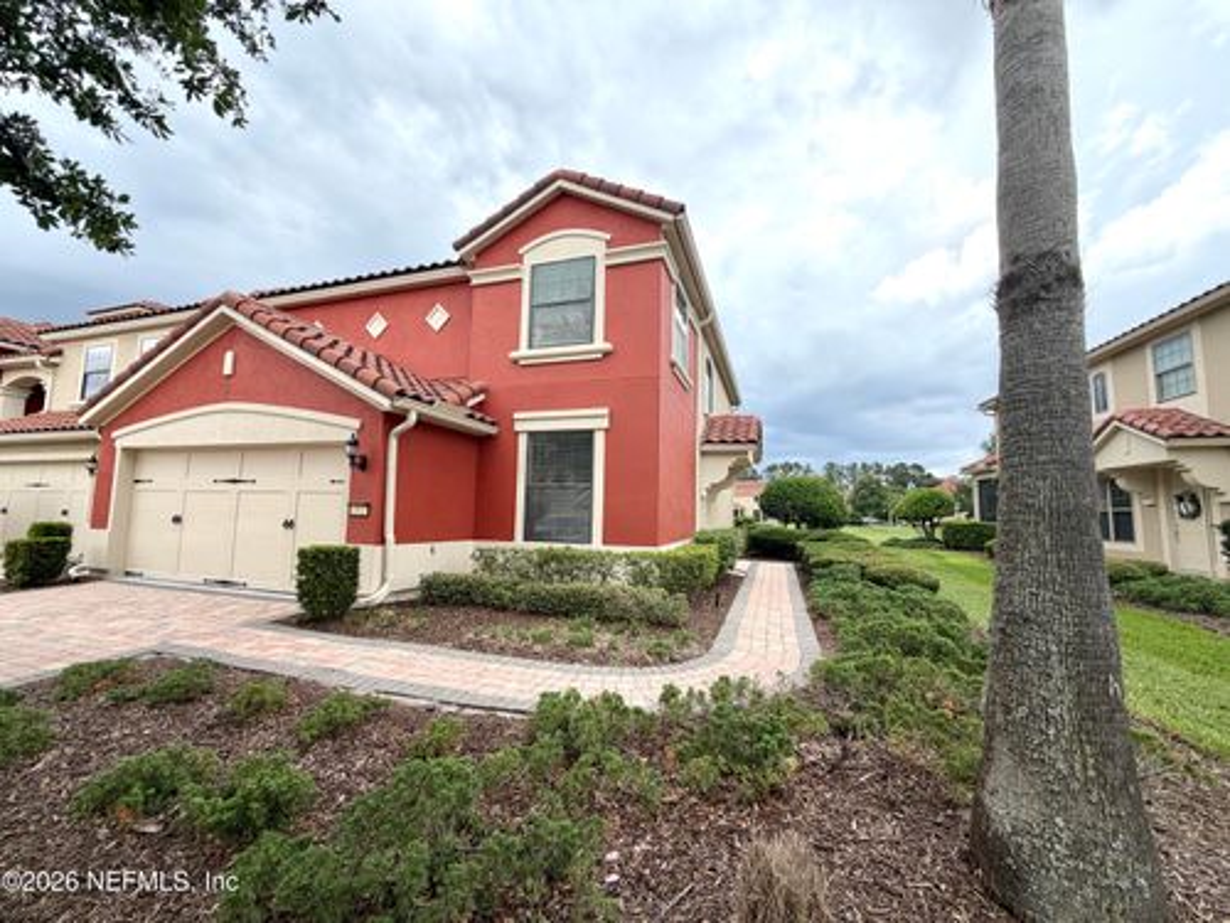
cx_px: 615
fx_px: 497
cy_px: 462
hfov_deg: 102.1
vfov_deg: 85.7
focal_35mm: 14
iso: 40
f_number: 2.2
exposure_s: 1/770
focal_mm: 2.22
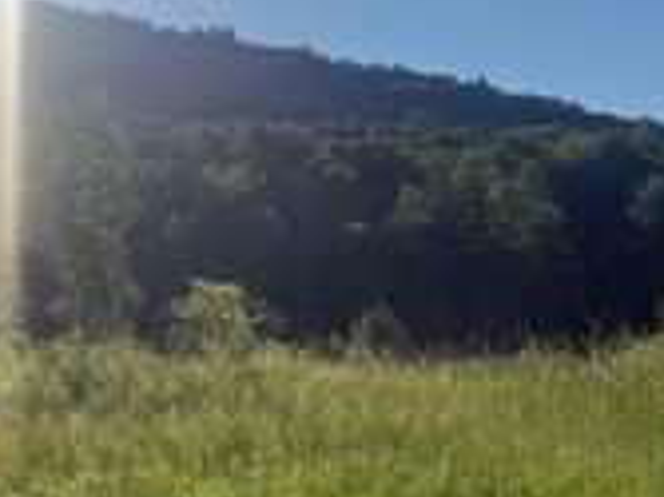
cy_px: 332
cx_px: 115
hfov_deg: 26.5
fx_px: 1380
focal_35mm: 72
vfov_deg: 20.3
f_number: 1.78
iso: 80
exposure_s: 1/11905
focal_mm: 6.76
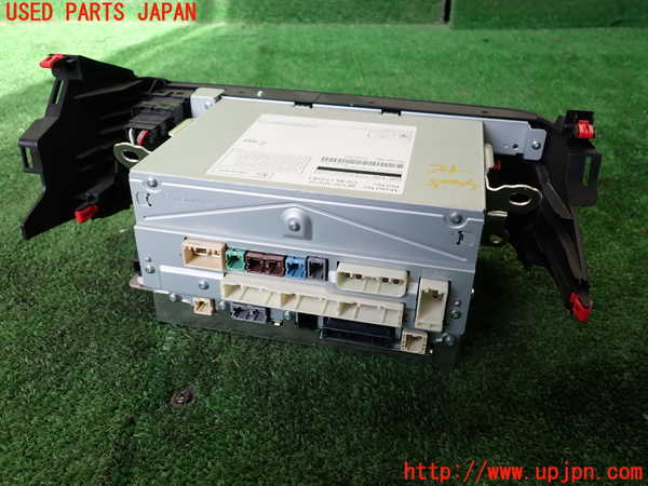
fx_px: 562
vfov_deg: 46.8
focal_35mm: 30
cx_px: 324
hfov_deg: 60.0
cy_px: 243
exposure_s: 1/160
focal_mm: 5.4
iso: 100
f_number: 2.3
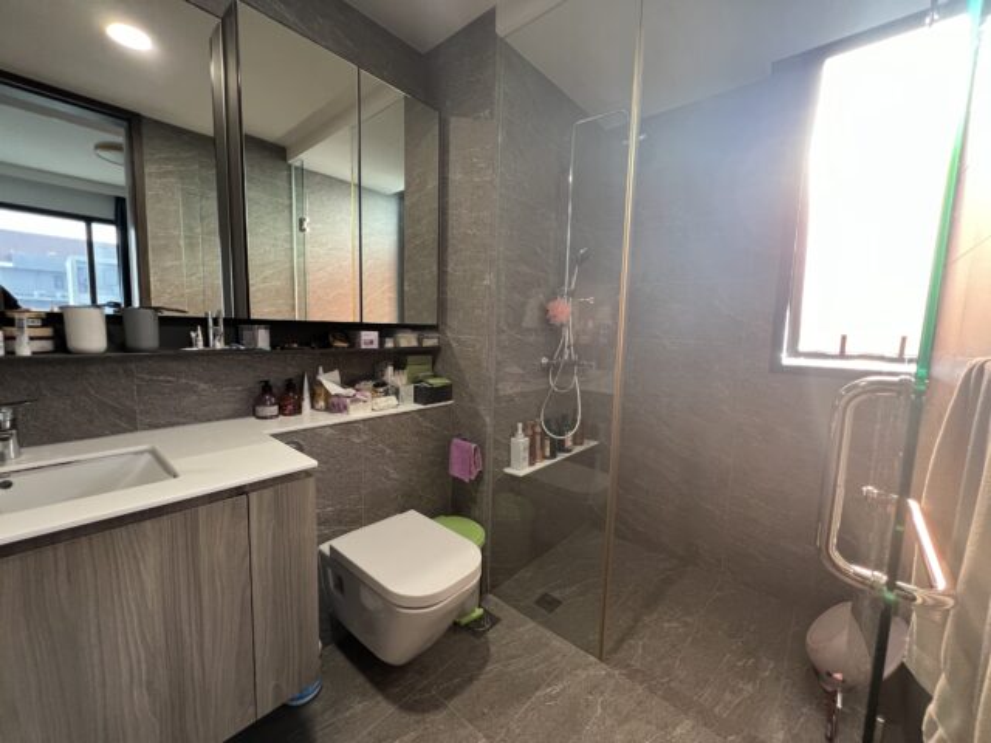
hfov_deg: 106.2
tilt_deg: -6.2
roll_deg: -1.3
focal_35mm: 13
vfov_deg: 89.9
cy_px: 372
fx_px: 372
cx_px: 496
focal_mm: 1.57
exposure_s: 1/92
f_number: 1.8
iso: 250
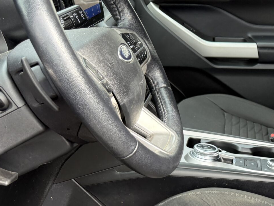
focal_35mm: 64
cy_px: 229
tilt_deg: -27.3
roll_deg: -3.3
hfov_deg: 27.9
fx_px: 507
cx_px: 294
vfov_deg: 21.7
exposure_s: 1/243
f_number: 1.78
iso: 125
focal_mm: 6.76
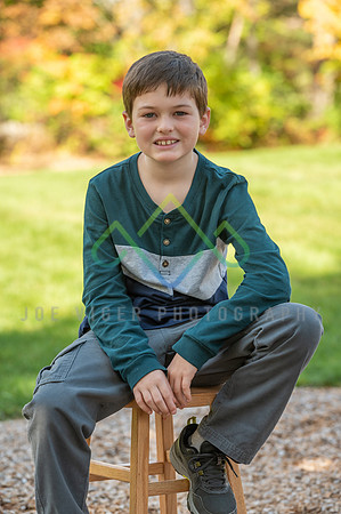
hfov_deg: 7.4
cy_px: 257
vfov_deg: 11.1
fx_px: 2634
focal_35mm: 185
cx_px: 170
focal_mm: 185
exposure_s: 1/80
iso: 100
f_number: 6.3
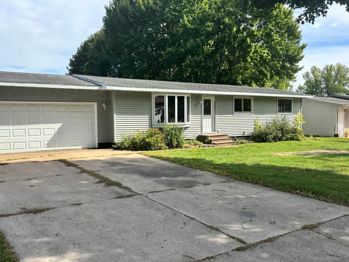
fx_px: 303
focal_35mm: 30
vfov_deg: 46.8
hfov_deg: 59.7
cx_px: 149
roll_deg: +0.6
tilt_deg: -2.9
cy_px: 135
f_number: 1.78
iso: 80
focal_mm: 6.76
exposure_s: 1/2506
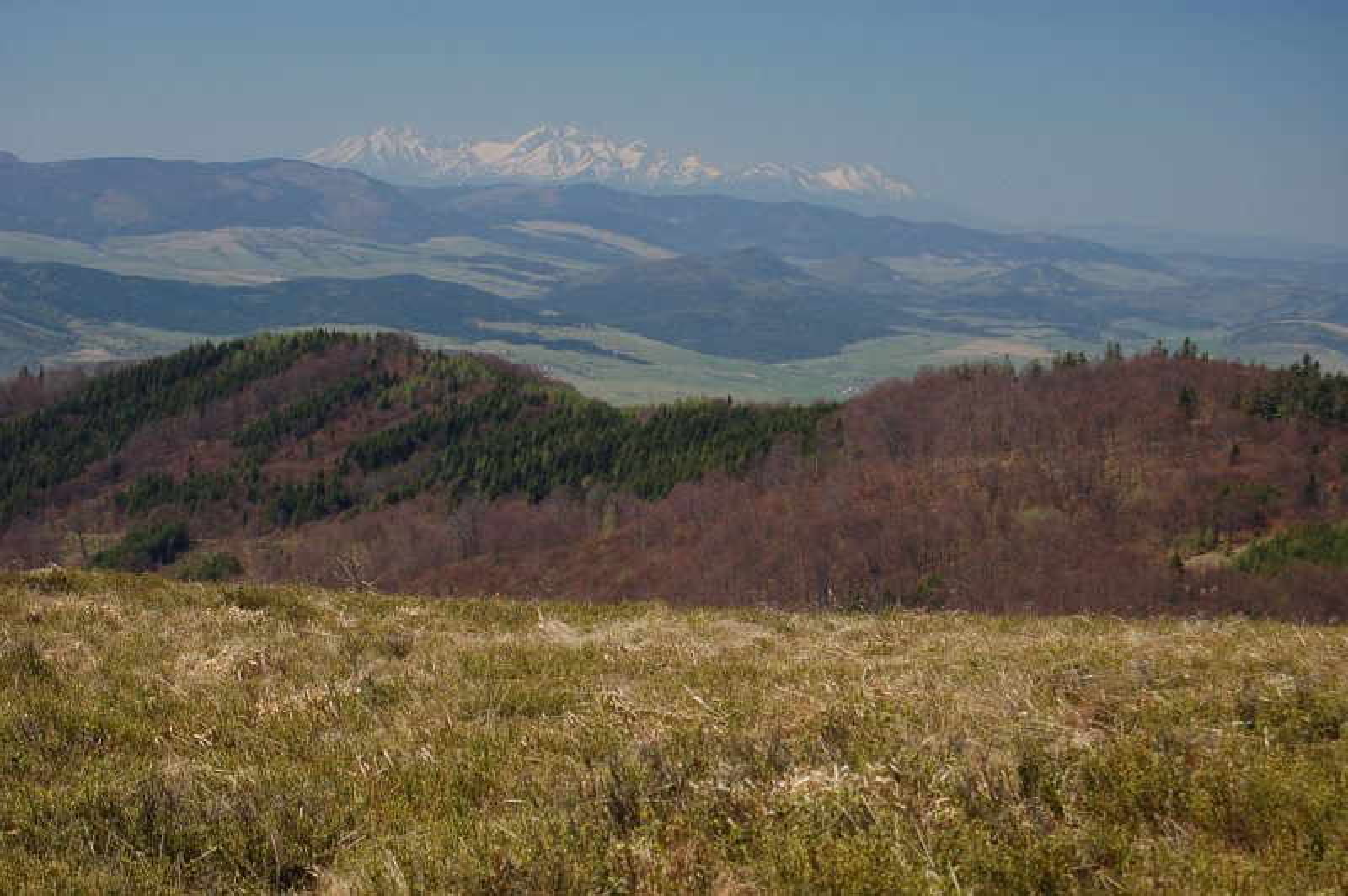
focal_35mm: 82
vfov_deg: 16.5
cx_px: 674
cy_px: 448
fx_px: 3087
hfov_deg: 24.6
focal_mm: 55
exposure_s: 1/125
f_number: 8
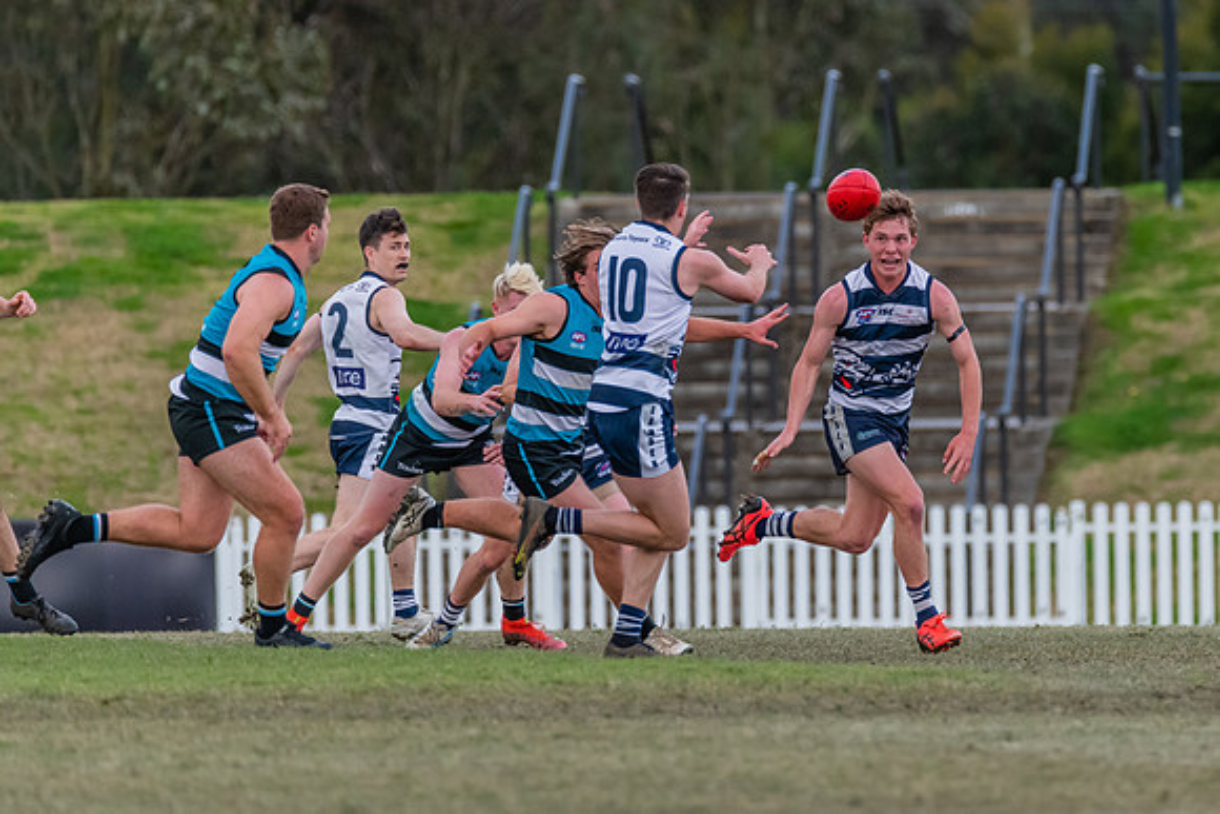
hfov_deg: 3.1
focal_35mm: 658
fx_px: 22304
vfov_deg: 2.1
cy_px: 349
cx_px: 815
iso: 2200
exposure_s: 1/2000
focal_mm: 460
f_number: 6.3
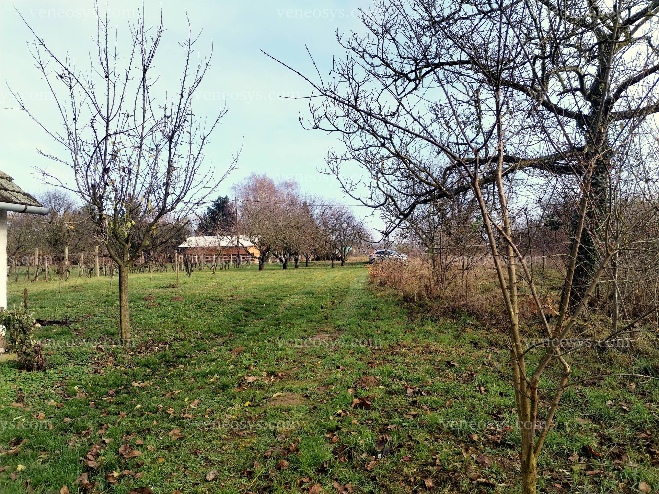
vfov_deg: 48.2
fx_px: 552
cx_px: 330
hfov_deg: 61.7
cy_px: 247
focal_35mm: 29
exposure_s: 1/612
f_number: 1.8
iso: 100
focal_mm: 4.75
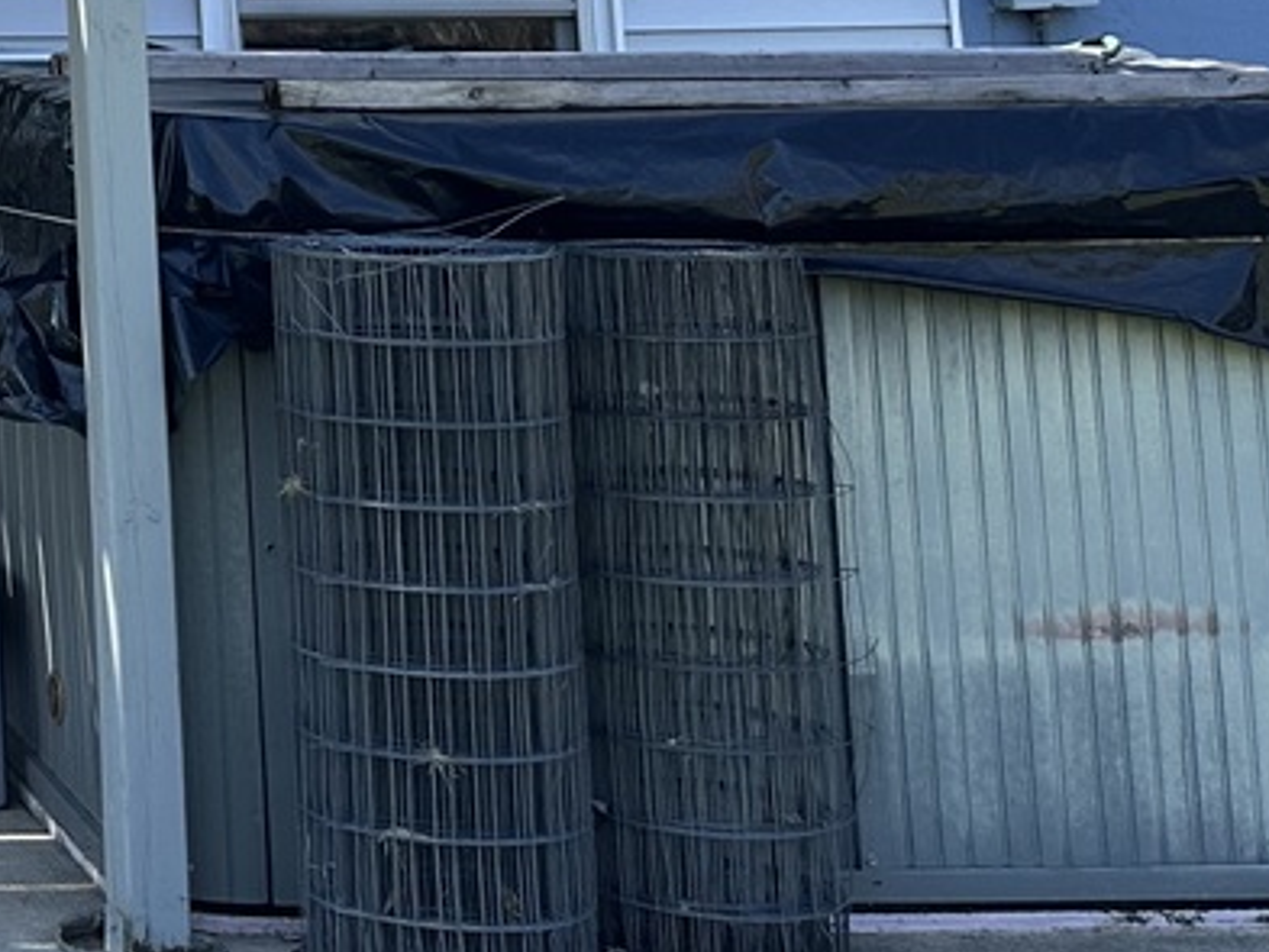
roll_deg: +0.8
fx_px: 3227
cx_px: -646
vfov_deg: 15.6
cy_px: -423
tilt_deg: +8.3
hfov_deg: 19.4
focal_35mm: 88
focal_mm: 6.86
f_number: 1.78
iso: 80
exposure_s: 1/1131
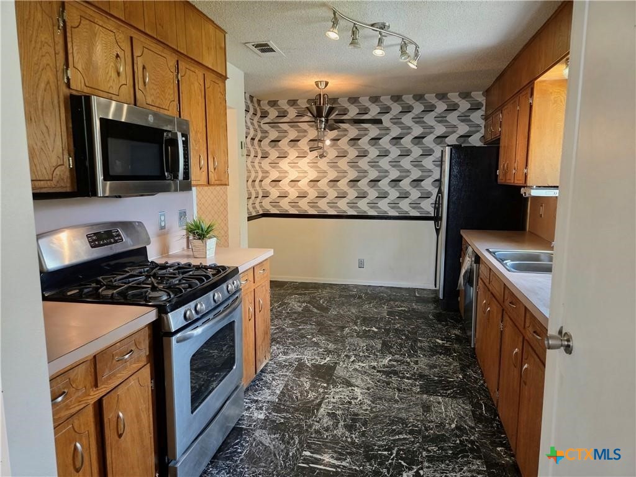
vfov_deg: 58.9
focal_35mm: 23
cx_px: 318
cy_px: 238
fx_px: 423
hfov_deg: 73.9
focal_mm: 5.4
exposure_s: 1/120
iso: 640
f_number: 1.8
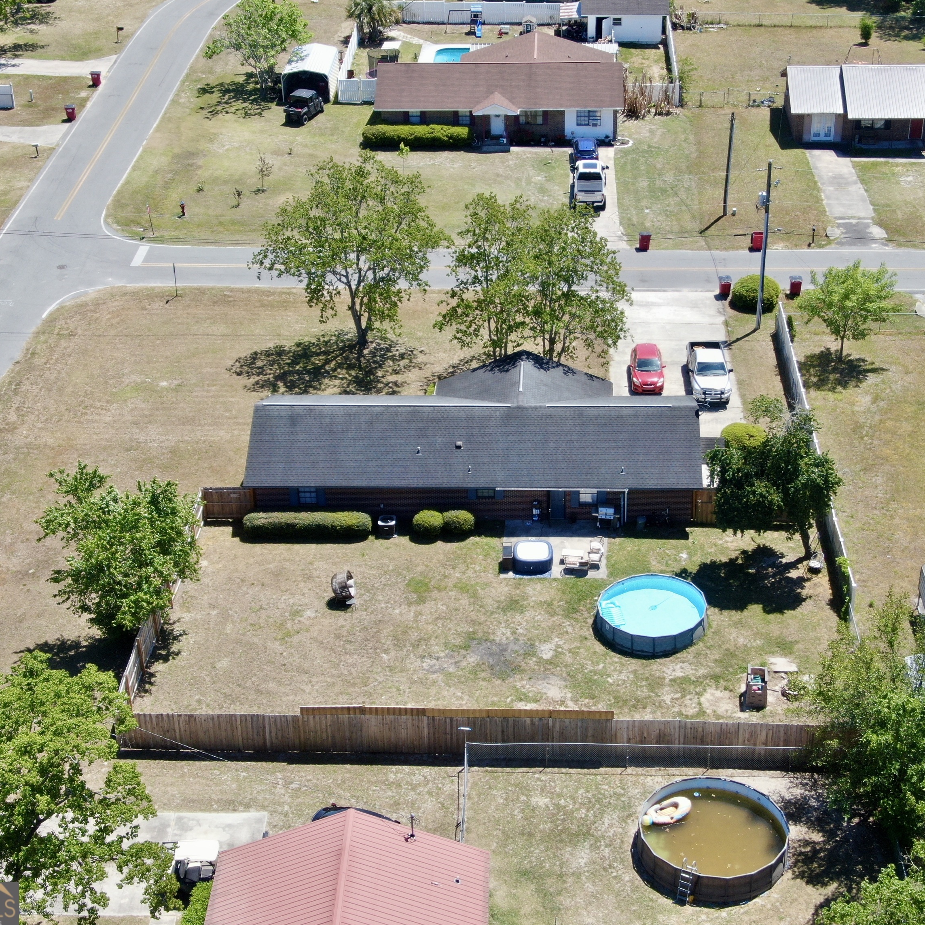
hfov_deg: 30.0
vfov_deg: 30.0
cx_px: 501
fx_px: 1723
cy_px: 463
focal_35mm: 57
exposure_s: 1/400
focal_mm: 8.6
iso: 100
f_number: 3.8
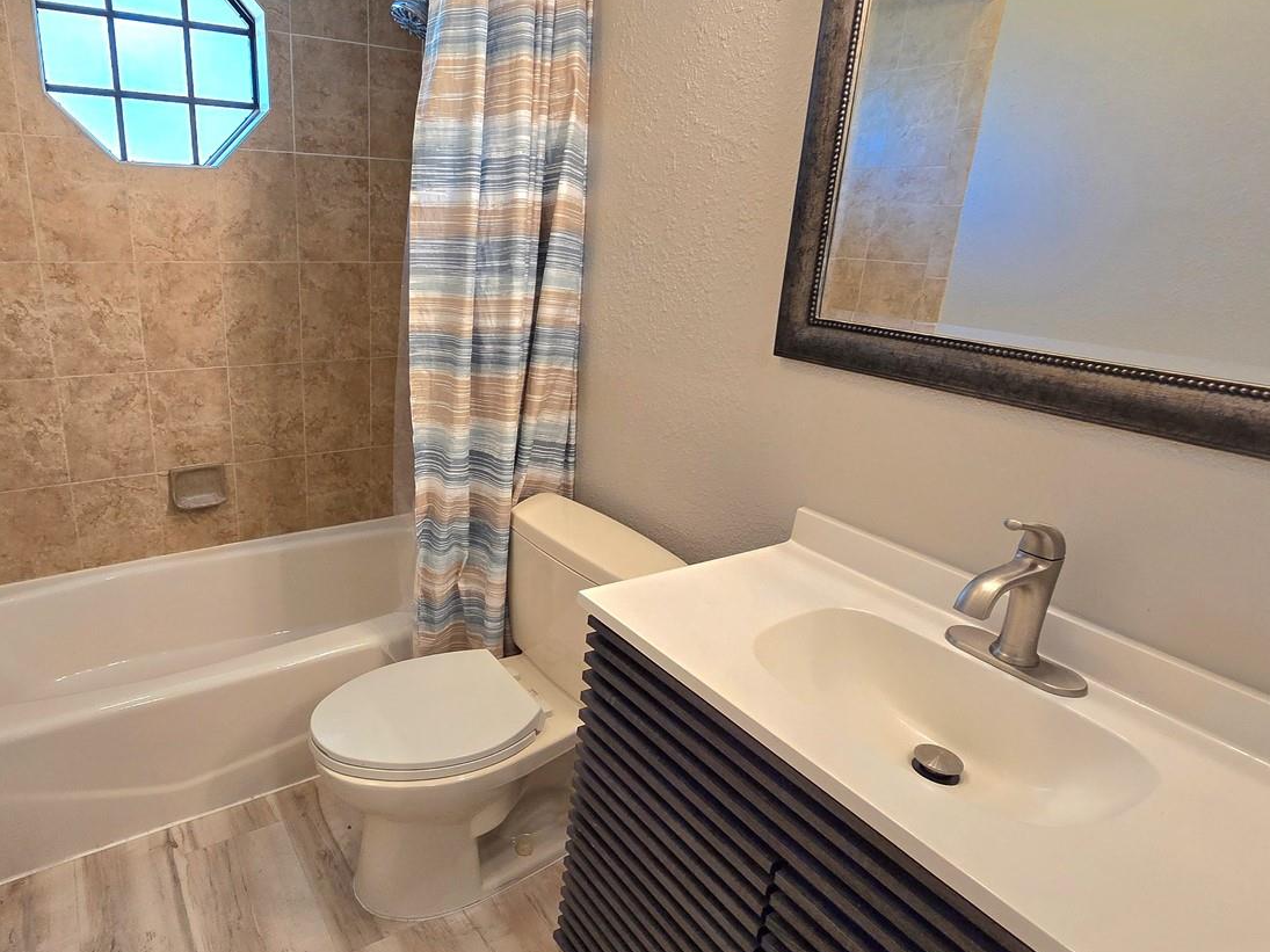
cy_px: 478
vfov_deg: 68.7
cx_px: 463
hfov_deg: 82.8
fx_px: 697
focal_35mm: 19
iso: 100
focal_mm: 2.2
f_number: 2.2
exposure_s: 1/60.2
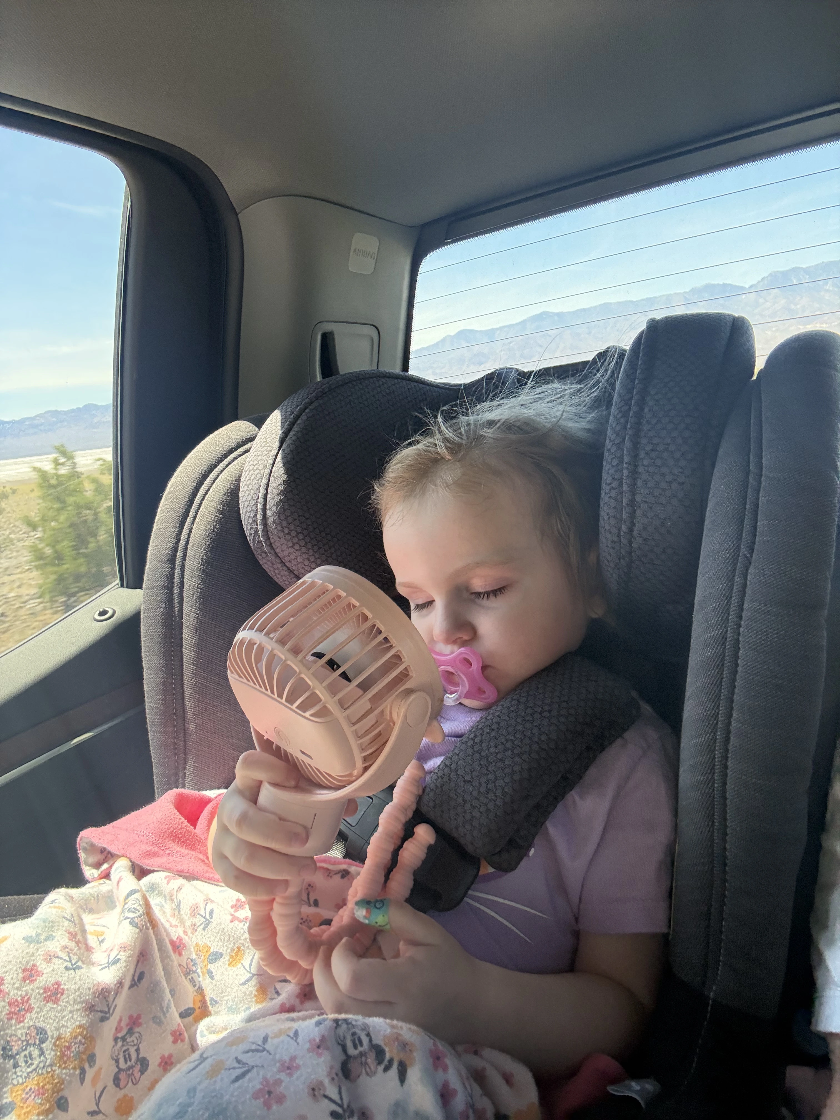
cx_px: 420
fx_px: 744
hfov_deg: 58.9
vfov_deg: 73.9
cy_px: 560
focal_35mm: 23
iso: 80
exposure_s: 1/81
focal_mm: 2.69
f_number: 1.9
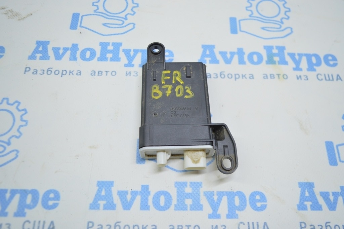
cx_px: 172
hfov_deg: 57.3
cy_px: 114
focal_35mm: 33
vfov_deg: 39.9
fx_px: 315
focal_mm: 22
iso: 400
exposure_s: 1/60
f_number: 3.8
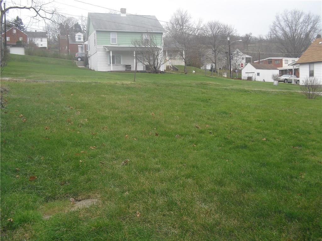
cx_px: 161
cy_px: 120
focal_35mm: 36
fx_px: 335
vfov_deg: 39.7
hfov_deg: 51.4
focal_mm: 6.3
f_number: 3.1
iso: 100
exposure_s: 1/100
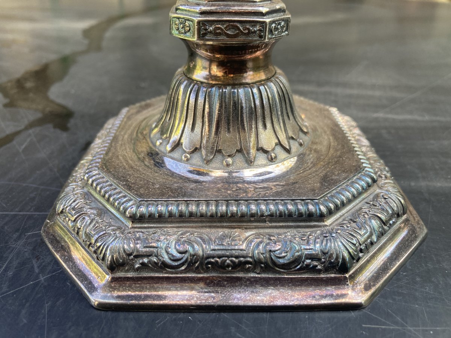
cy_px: 169
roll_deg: +0.1
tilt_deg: -30.7
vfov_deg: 49.7
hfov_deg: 63.4
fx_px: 365
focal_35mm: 28
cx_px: 226
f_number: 1.8
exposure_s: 1/121
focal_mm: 3.99
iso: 50
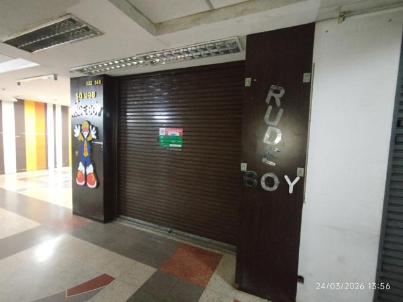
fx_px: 175
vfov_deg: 81.7
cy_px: 151
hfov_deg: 98.2
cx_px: 202
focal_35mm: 15
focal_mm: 1.65
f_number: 2.2
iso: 1250
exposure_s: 1/10
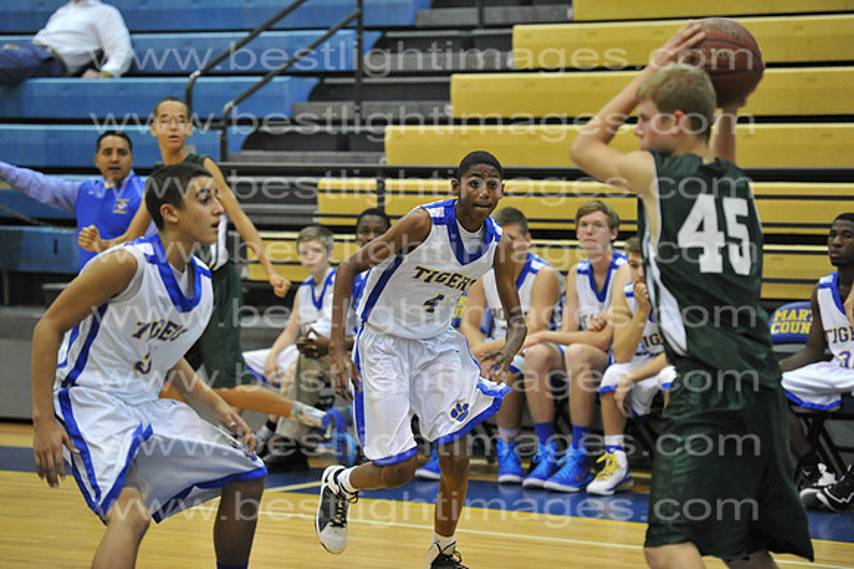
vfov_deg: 9.8
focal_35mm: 140
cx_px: 427
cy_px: 284
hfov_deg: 14.7
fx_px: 3319
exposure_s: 1/400
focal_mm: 140
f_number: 3.2
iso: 5000
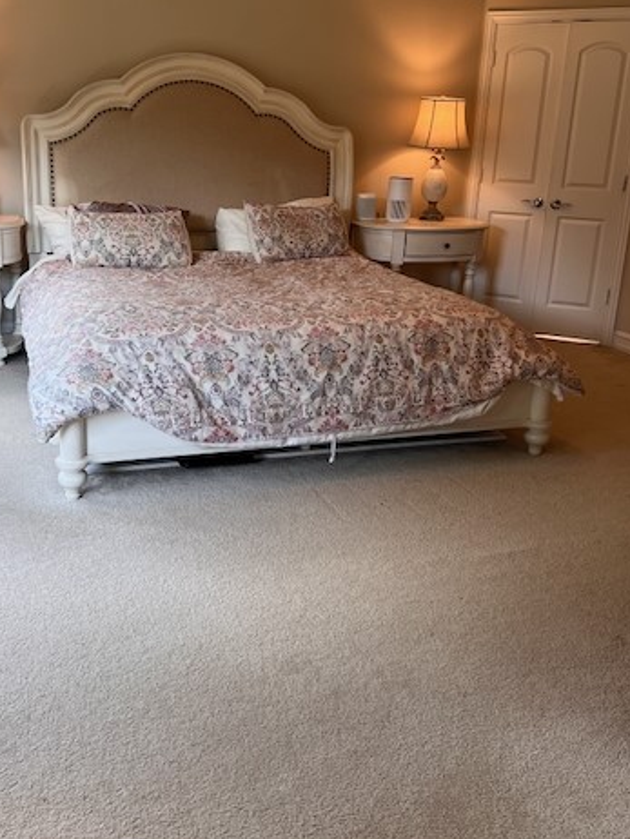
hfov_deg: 39.6
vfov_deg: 51.2
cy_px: 372
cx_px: 261
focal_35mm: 36
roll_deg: -2.3
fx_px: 873
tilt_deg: -15.7
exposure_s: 1/120
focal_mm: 5.7
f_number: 1.5
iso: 64
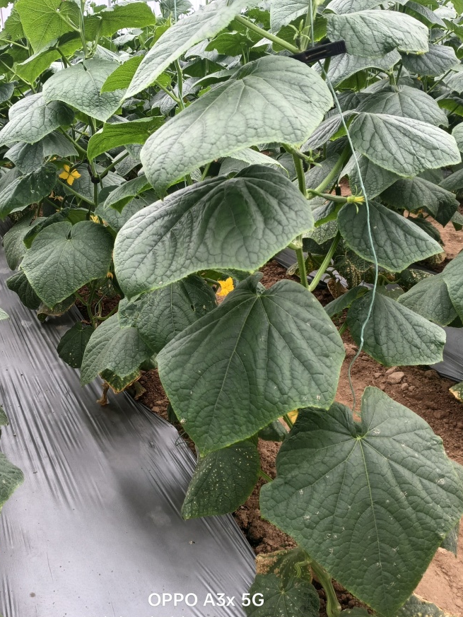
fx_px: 588
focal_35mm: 33
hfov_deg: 42.9
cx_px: 206
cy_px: 277
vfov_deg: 55.2
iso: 64
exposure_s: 1/120
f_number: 1.8
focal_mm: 3.61
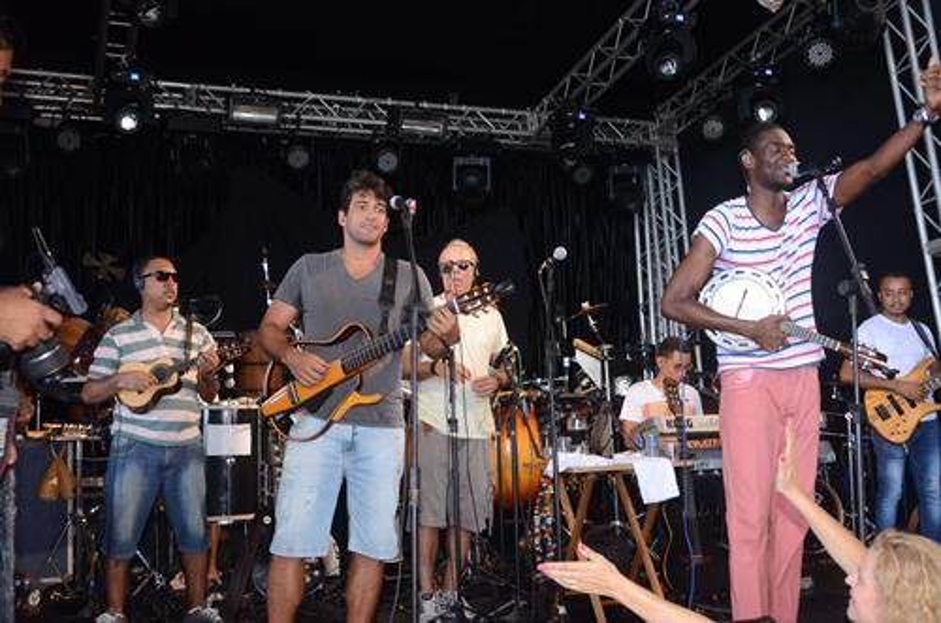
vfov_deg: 31.7
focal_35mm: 42
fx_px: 1095
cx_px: 470
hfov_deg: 46.5
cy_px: 312
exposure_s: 1/80
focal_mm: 28
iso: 1250
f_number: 8
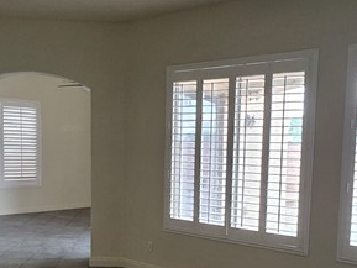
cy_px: 210
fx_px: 475
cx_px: 173
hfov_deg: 41.2
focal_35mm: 46
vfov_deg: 30.8
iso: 200
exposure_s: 1/120
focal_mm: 2.2
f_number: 1.9
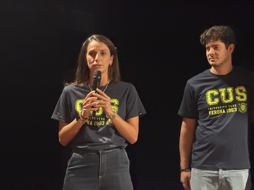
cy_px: 95
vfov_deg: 14.8
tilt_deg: +1.2
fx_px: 734
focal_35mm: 100
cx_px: 127
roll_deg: -0.2
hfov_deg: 19.6
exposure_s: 1/33
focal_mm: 16.89
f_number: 2.8
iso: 1600
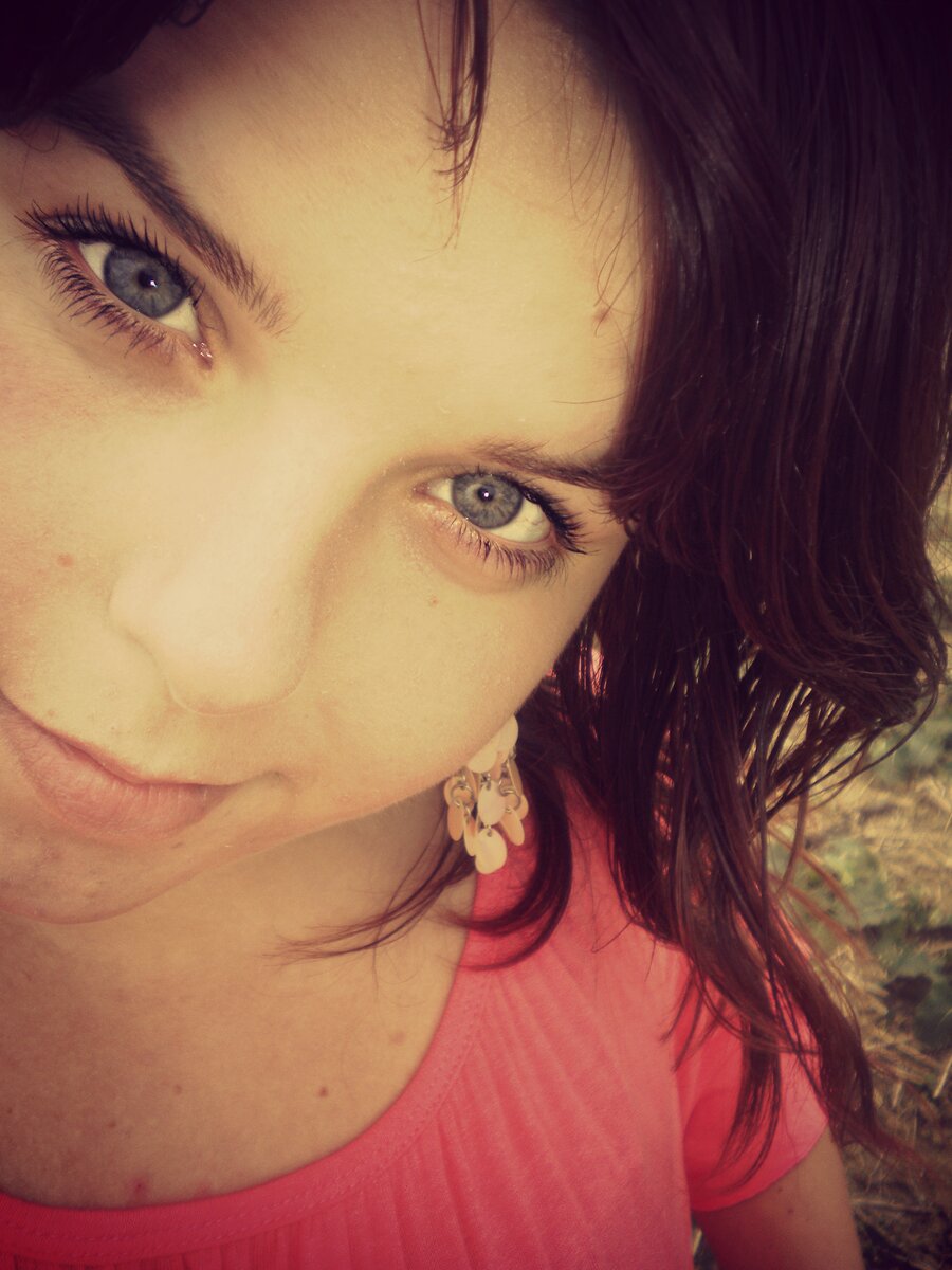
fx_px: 1283
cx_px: 476
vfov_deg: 52.6
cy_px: 635
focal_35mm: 35
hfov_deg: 40.7
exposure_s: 1/62.8
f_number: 3.1
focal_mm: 6.3
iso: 92
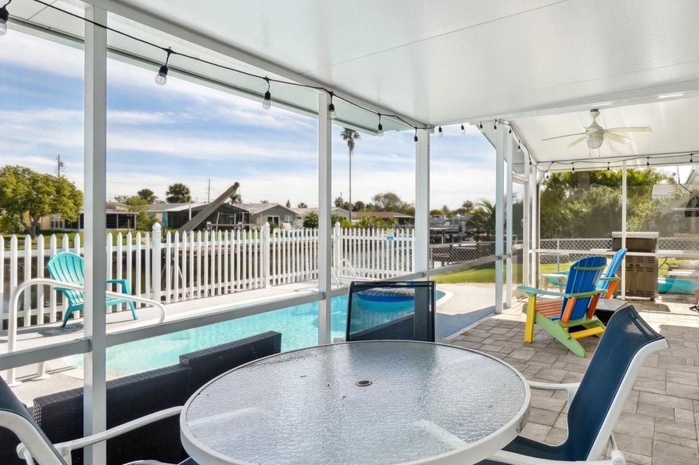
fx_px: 408
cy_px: 253
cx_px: 416
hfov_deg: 80.4
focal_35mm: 21
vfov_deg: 59.4
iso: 400
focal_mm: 10
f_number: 8
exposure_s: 1/400
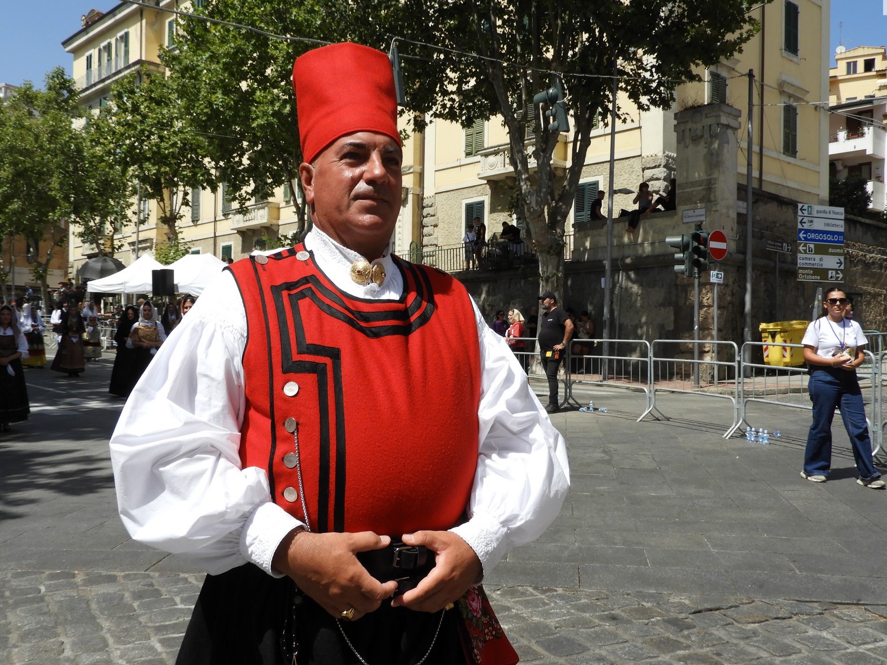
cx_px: 428
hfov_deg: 51.3
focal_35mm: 36
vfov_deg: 39.6
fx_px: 922
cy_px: 351
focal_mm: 5.4
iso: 100
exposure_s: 1/1600
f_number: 3.5
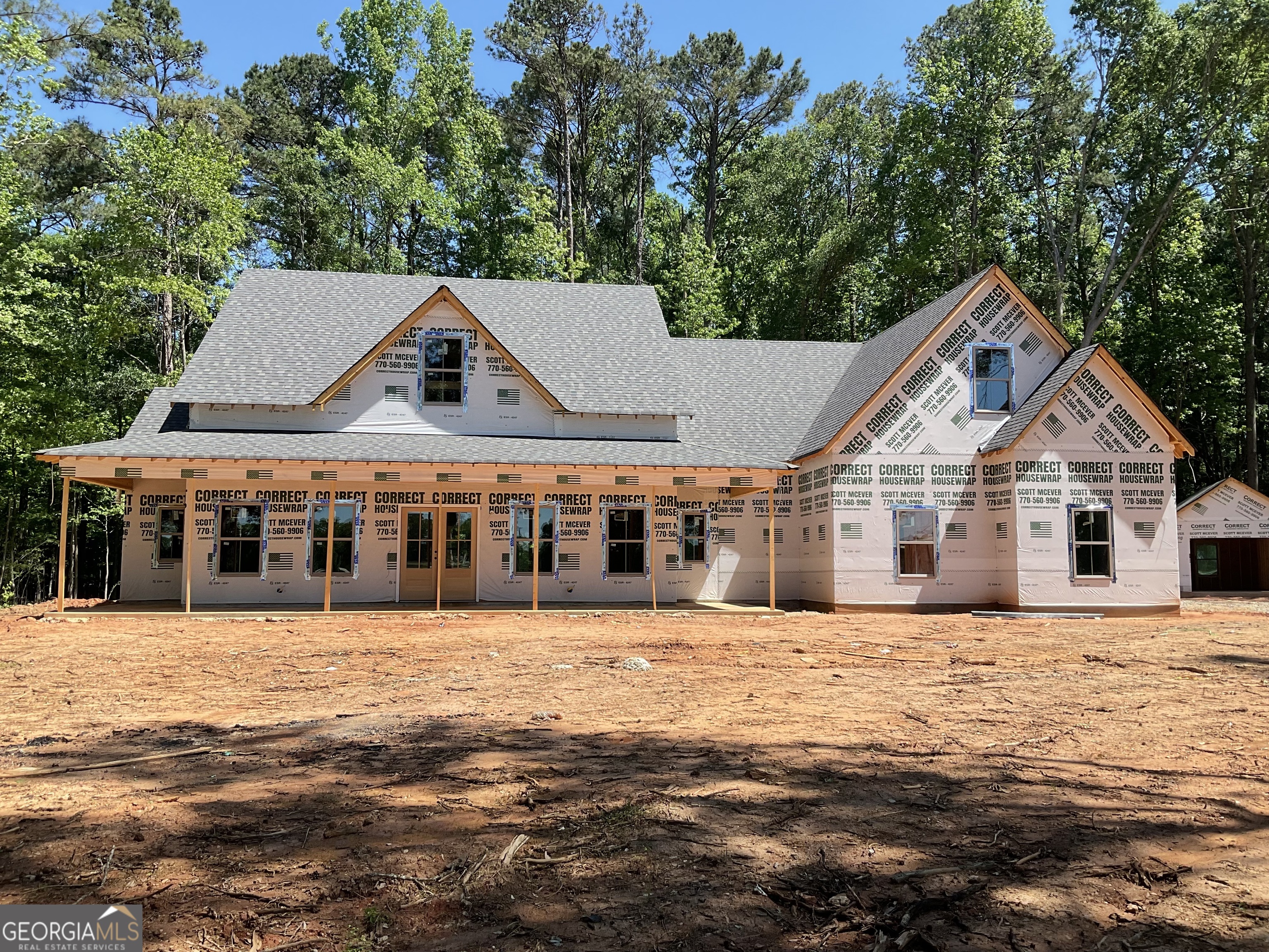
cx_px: 634
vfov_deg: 48.2
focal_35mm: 29
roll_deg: +0.5
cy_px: 476
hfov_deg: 61.7
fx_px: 1063
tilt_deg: +5.0
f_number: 1.8
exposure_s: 1/1035
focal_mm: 3
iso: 16
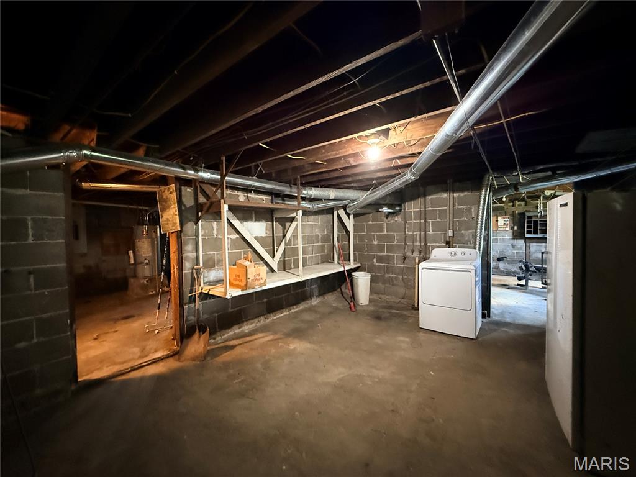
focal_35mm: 14
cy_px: 238
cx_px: 318
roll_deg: +0.7
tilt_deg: -2.0
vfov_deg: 85.7
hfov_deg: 102.1
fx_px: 257
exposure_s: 1/30
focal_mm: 2.22
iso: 1250
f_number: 2.2
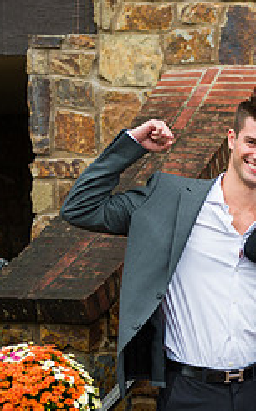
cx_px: 466
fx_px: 1363
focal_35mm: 122
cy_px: 292
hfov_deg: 10.1
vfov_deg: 17.0
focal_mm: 48
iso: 320
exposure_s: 1/500
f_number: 4
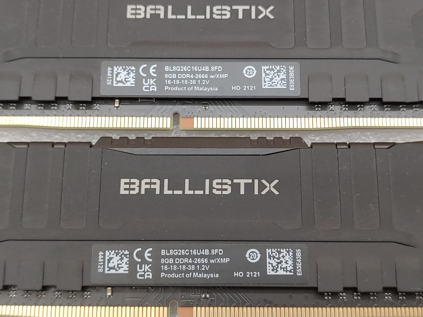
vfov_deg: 28.0
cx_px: 212
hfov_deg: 36.8
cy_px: 158
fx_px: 635
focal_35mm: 52
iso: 50
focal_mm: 4.36
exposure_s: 1/60
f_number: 1.8
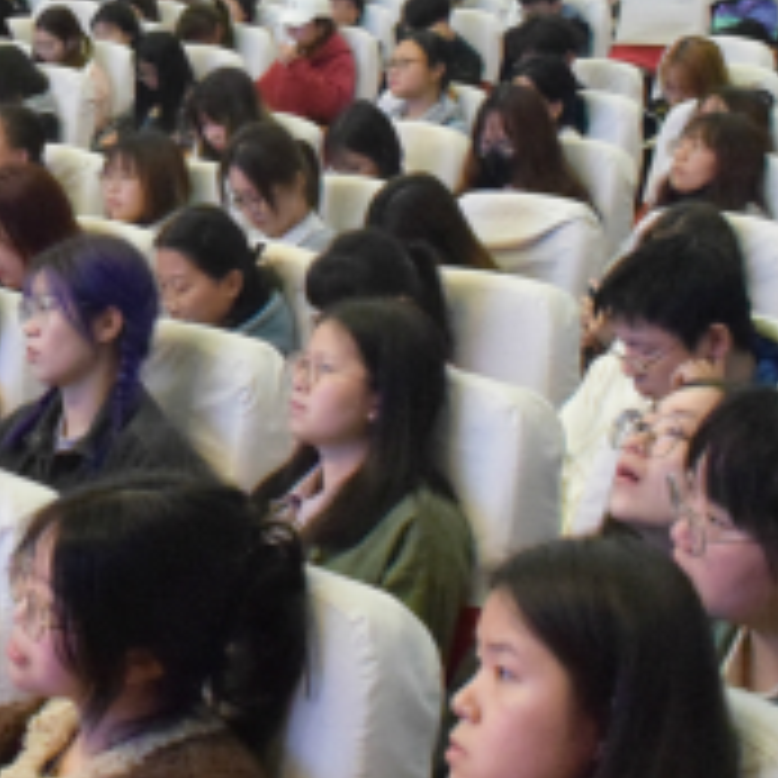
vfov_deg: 16.2
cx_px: -103
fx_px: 2695
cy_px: 88
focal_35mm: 106
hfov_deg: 15.9
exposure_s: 1/160
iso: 6400
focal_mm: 18
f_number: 6.3
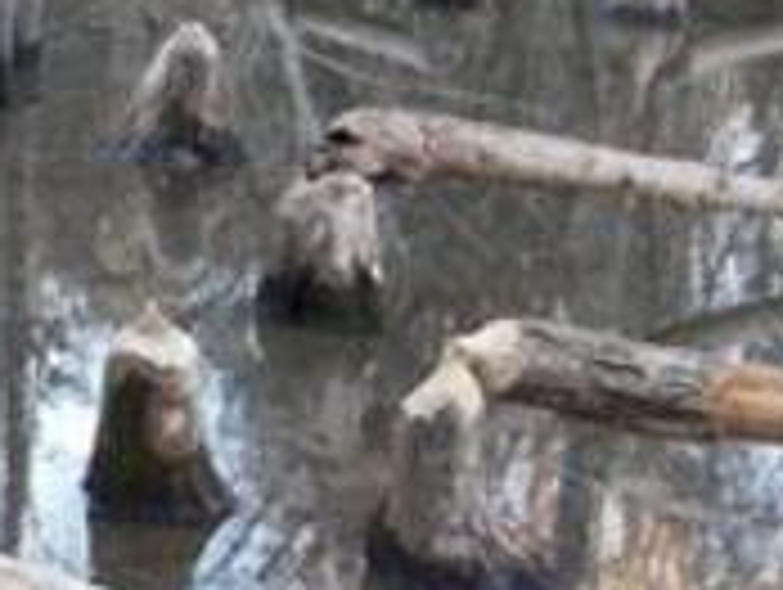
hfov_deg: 14.6
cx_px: -144
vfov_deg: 11.3
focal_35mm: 131
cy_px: 455
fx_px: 2967
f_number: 3.3
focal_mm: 6.3
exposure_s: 1/50
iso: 125
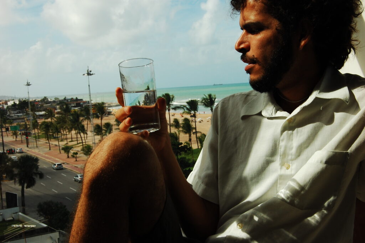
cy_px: 122
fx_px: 486
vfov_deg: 28.0
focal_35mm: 48
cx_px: 182
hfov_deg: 41.1
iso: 200
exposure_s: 1/200
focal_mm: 32
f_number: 13
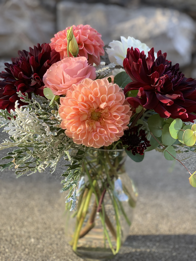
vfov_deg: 36.8
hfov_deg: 28.0
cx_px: 98
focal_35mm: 52
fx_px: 393
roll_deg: -6.6
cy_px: 130
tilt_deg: -19.0
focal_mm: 6
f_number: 2.4
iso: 50
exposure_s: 1/122
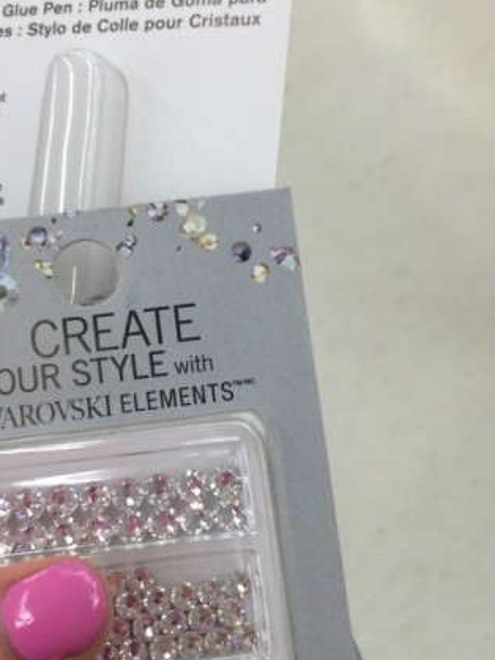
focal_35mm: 43
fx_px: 820
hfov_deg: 33.3
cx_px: 162
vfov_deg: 43.5
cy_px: 411
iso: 40
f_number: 2.2
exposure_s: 1/40
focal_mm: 4.12
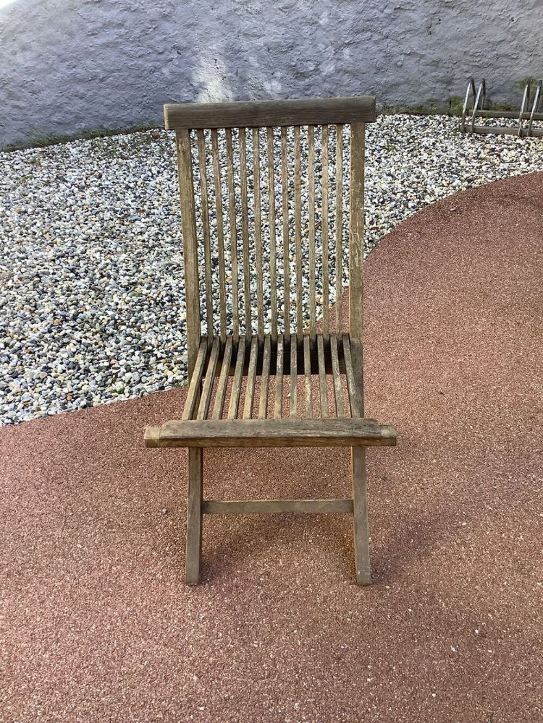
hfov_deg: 45.4
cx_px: 272
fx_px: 648
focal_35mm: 31
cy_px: 362
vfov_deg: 58.3
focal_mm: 3.3
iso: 40
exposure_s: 1/120
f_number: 2.4
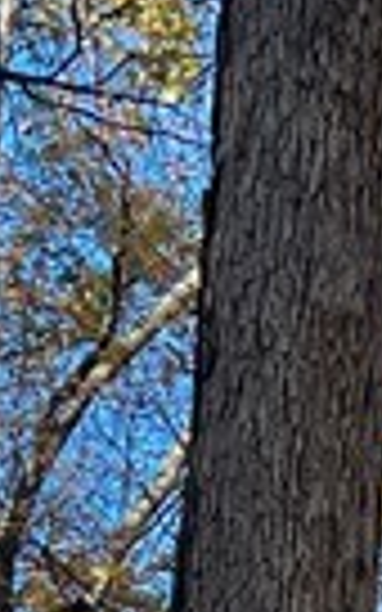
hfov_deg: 6.2
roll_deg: +2.1
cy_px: 1467
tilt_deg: +9.5
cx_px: 715
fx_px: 3465
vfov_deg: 9.1
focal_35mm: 208
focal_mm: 5.7
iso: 40
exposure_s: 1/284
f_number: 1.5
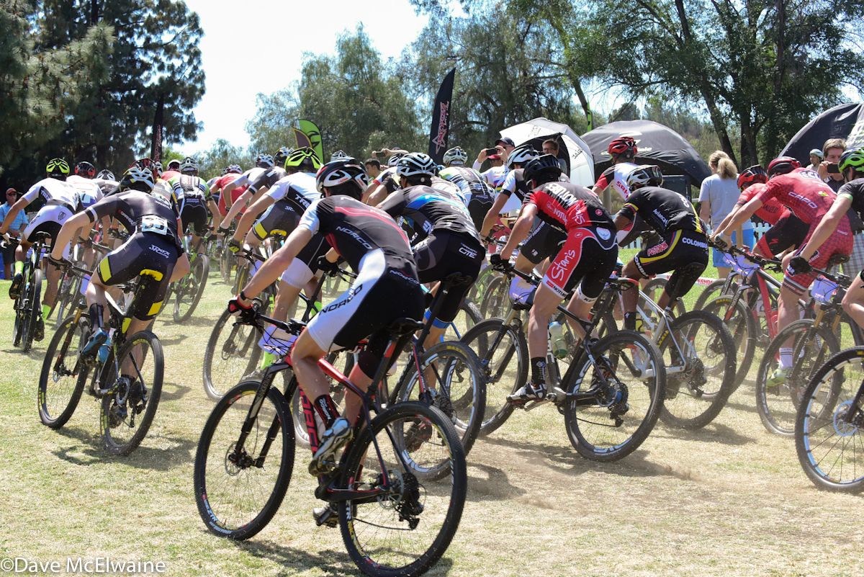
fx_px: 1681
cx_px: 432
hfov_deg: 28.8
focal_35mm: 70
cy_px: 288
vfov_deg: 19.5
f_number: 4.5
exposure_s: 1/1000
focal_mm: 70
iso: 1600
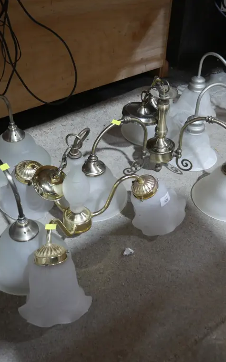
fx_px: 424
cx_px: 122
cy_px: 183
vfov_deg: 46.2
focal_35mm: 43
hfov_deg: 29.9
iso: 1000
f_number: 3.6
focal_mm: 15
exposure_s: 1/60
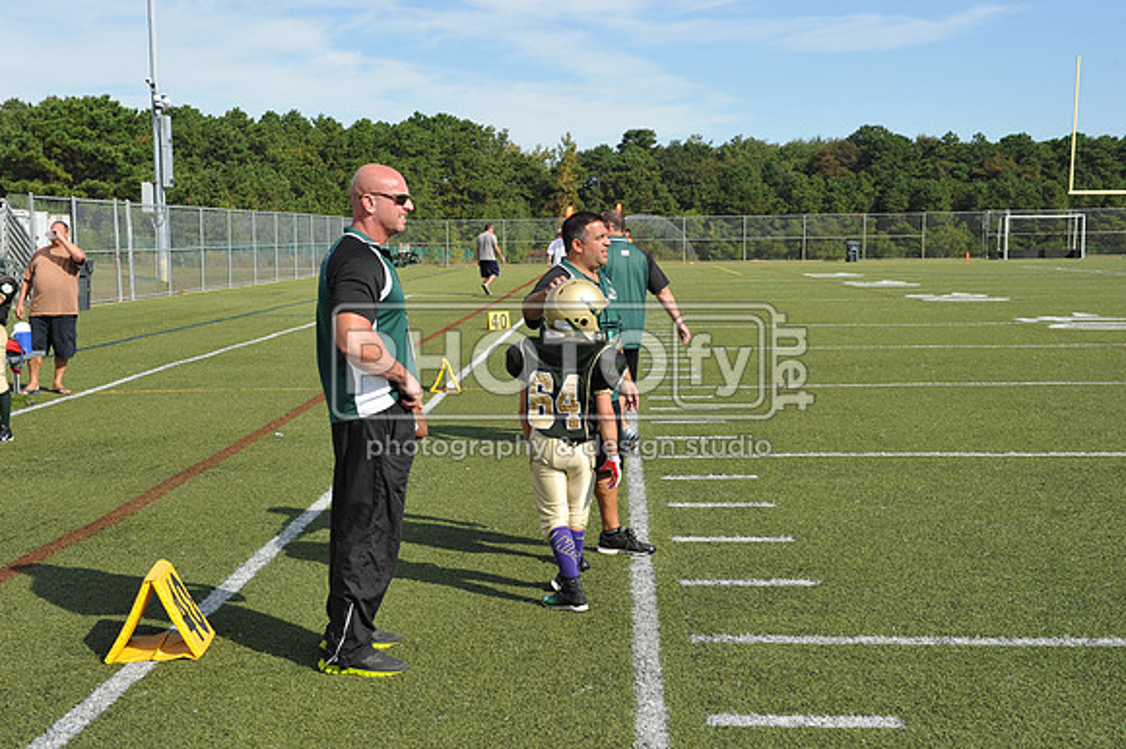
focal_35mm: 48
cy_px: 374
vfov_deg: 28.0
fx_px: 1500
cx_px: 563
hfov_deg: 41.1
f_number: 8
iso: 200
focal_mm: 48
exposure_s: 1/250
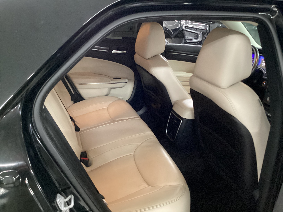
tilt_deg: -24.4
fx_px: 253
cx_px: 142
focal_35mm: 31
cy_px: 106
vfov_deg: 45.4
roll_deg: -3.7
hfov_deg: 58.4
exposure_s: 1/24
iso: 640
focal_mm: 3.3
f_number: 2.4
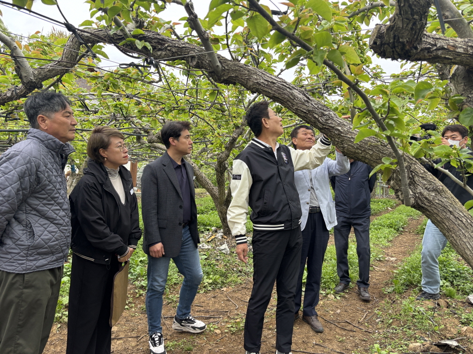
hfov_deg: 67.3
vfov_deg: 53.1
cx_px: 236
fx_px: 355
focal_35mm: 26
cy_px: 177
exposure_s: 1/121
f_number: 1.6
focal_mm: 5.96
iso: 64
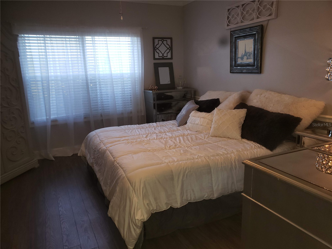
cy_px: 124
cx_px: 166
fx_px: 249
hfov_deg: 67.3
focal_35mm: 26
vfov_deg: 53.1
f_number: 2.4
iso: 100
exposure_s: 1/40
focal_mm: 4.3
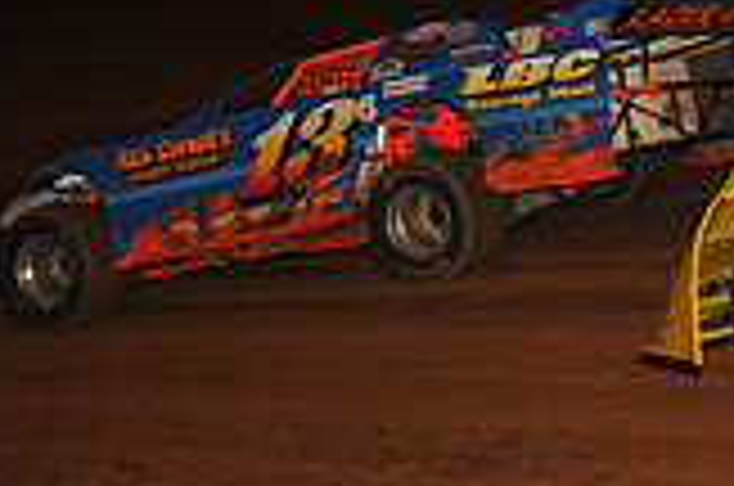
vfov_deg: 7.3
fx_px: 3765
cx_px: 1180
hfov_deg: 10.6
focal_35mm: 185
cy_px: -76
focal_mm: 52
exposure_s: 1/320
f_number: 7.1
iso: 800
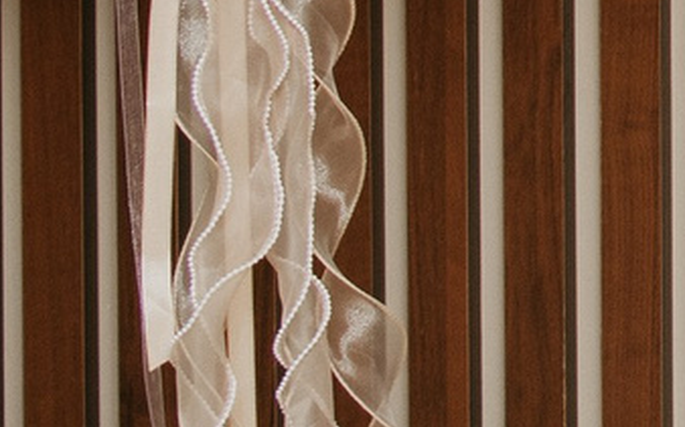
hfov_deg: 7.0
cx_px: 2200
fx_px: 4890
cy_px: -1013
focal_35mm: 262
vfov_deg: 4.7
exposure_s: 1/160
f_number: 3.5
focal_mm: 29
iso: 160
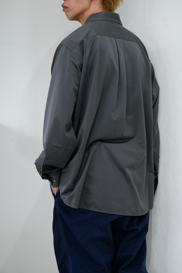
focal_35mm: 94
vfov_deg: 21.7
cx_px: 91
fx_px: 712
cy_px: 136
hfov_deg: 14.6
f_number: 11
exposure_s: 1/30
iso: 1600
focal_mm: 94
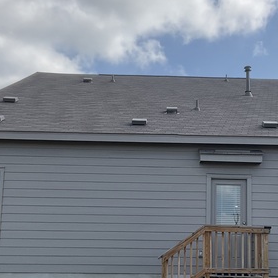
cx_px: 182
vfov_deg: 28.9
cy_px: 182
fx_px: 536
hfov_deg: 28.9
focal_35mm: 59
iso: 16
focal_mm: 3
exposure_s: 1/2227
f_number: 1.8
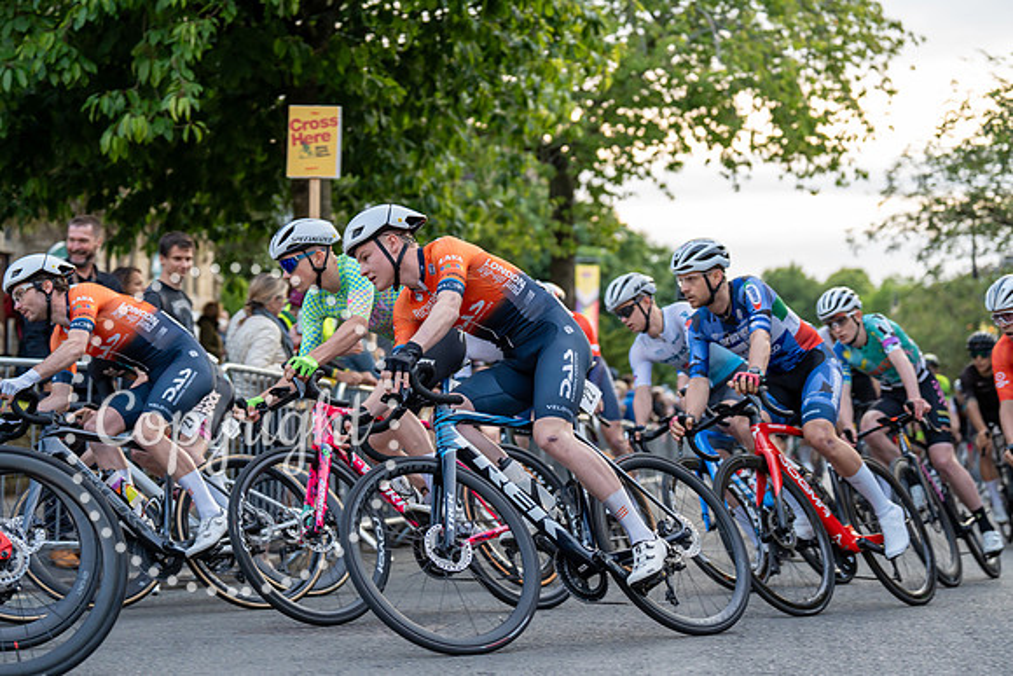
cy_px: 338
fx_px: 1970
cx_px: 506
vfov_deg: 19.5
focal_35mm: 70
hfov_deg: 28.8
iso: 1000
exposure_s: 1/800
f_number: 2.8
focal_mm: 70
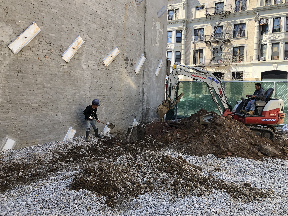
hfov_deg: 63.4
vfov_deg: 49.7
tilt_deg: -4.6
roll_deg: -1.5
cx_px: 144
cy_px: 108
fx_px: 233
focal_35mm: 28
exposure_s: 1/365
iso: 20
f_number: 1.8
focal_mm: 3.99
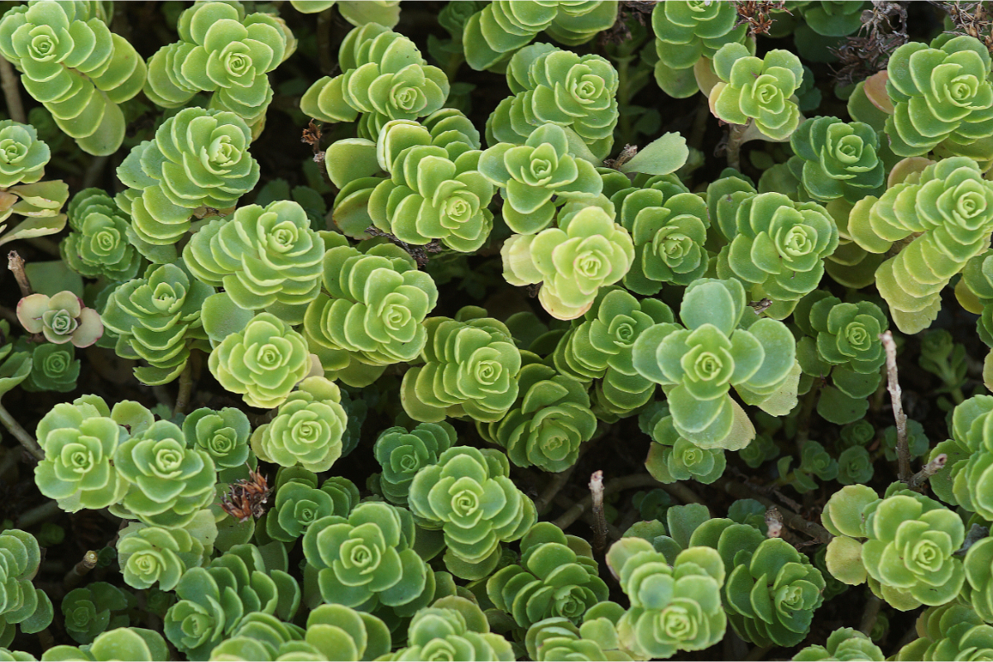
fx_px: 4137
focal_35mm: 150
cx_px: 496
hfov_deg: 13.7
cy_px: 331
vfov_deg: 9.1
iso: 250
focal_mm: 100
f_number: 5
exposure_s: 1/160
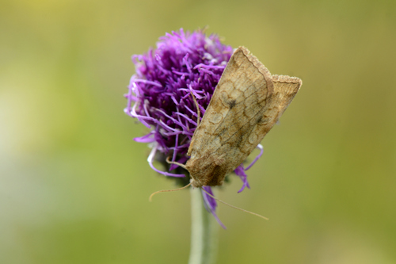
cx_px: 198
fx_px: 1155
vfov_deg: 13.0
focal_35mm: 105
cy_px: 132
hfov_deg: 19.5
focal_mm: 105
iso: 400
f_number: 9
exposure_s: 1/320
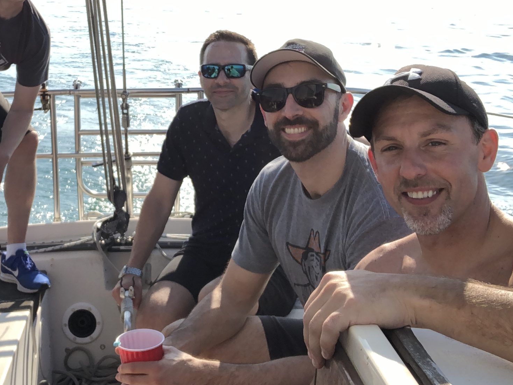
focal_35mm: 56
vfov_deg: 25.9
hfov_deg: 33.8
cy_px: 116
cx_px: 145
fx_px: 830
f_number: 2.2
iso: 20
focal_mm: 2.87
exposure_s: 1/736
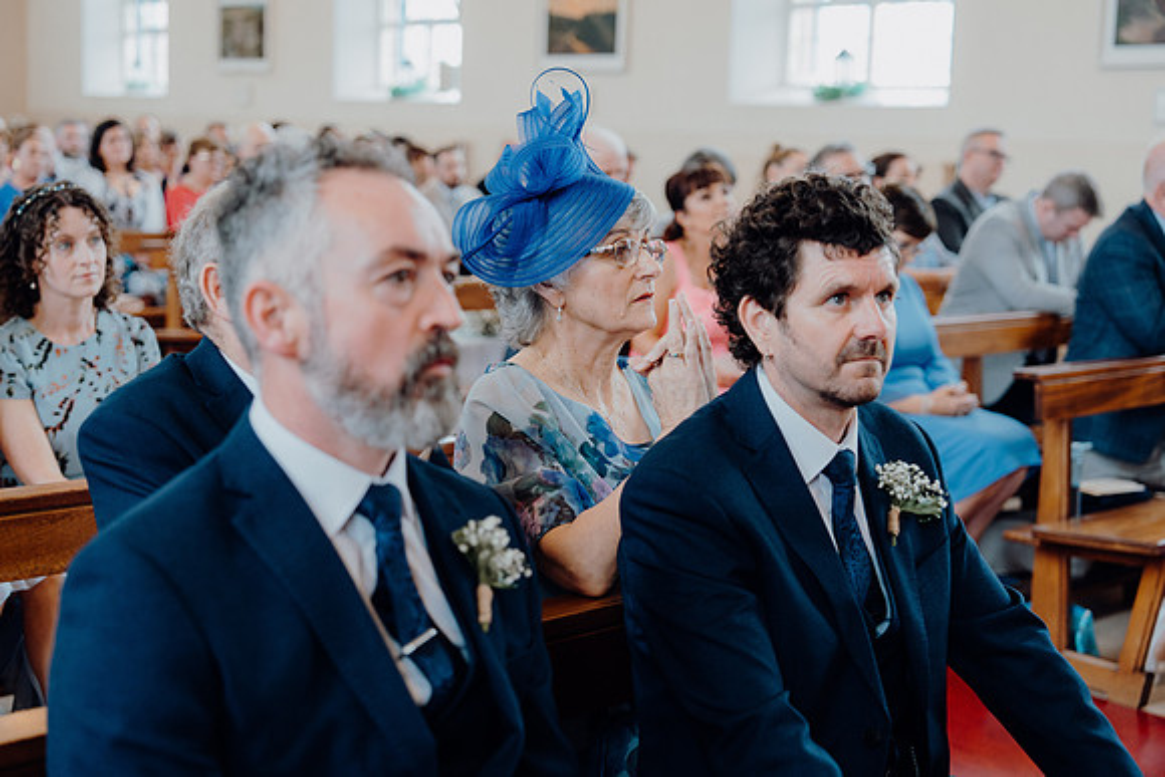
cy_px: 388
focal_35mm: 50
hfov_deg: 39.6
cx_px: 582
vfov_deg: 27.0
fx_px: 1618
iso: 800
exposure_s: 1/200
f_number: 2.8
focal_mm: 50
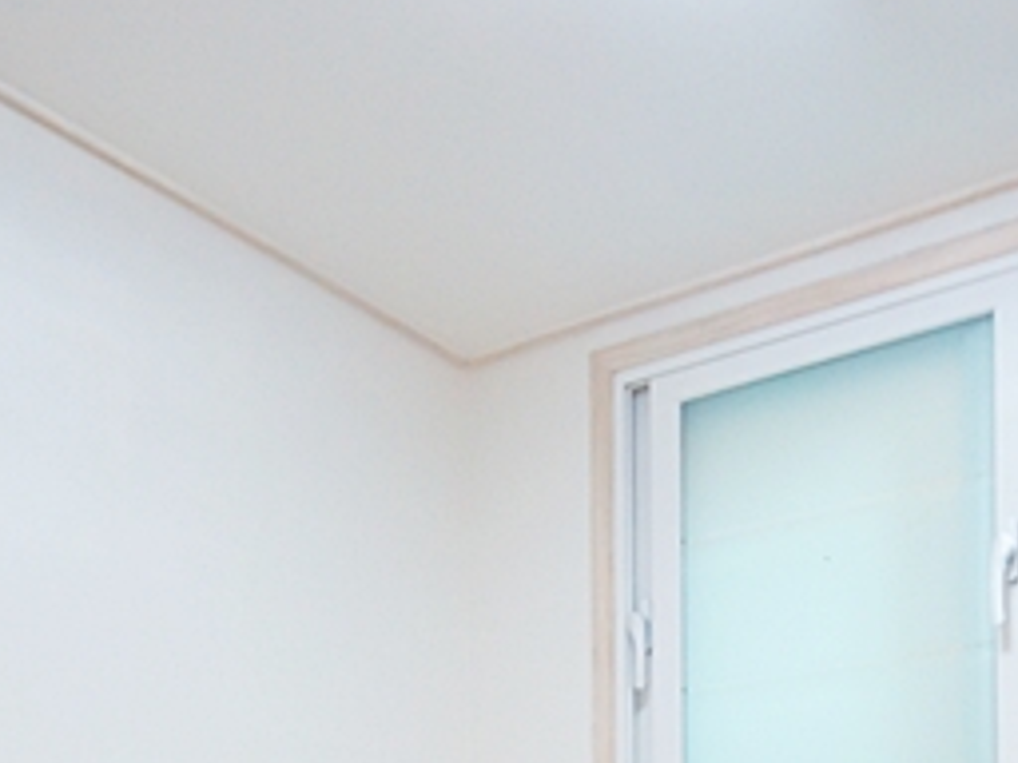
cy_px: 993
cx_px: 732
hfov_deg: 37.8
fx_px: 1456
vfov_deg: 25.3
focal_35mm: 50
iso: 800
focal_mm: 11
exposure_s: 1/125
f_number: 3.5
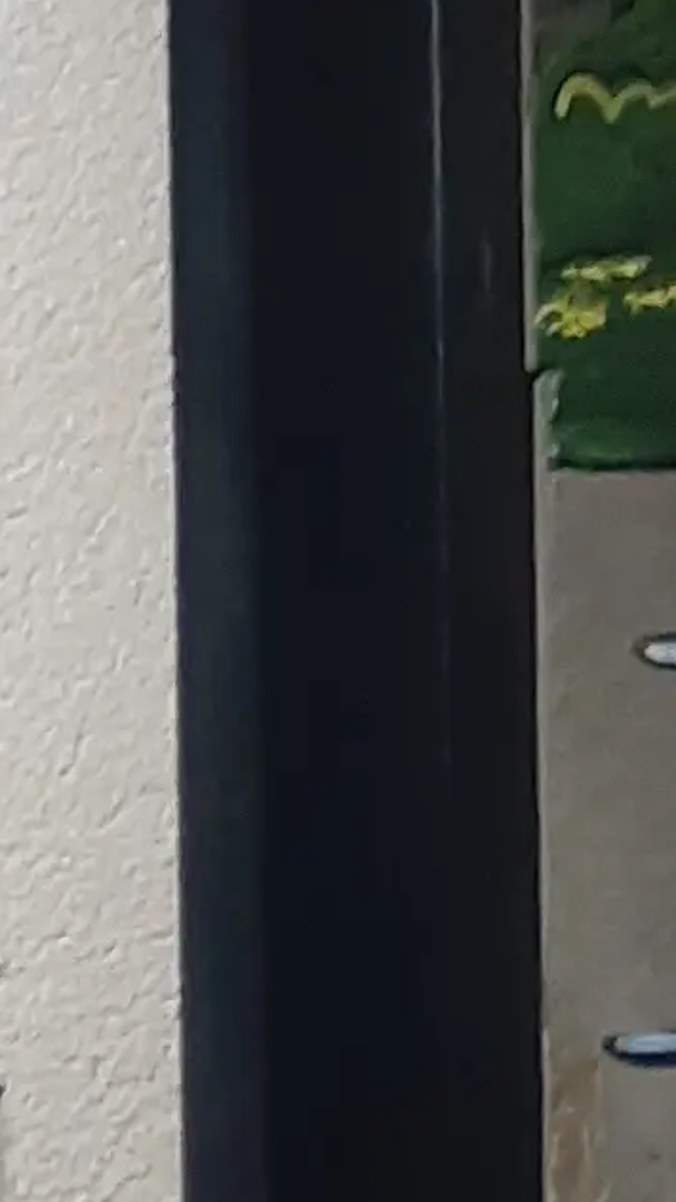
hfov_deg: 5.4
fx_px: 6595
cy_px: 2052
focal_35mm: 207
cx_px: -1702
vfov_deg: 9.9
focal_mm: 3.93
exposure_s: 1/50
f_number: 1.7
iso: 100
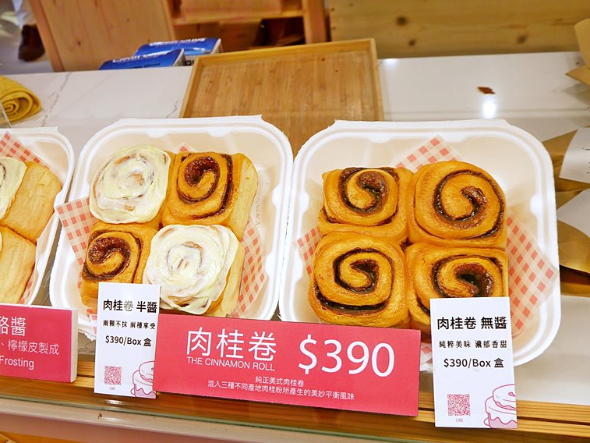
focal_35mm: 37
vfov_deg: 38.6
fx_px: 631
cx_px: 212
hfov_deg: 49.5
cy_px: 248
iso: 200
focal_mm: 14
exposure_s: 1/125
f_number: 3.5
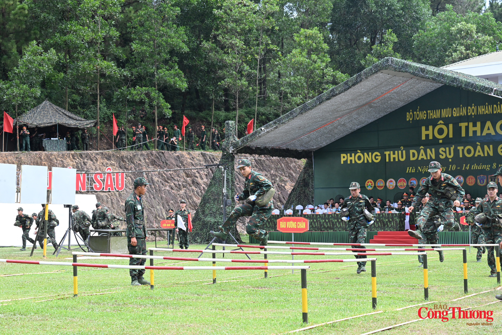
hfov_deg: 28.8
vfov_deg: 19.5
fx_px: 976
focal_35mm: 70
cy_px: 168
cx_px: 251
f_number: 8
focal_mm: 70
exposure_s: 1/1000
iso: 1600
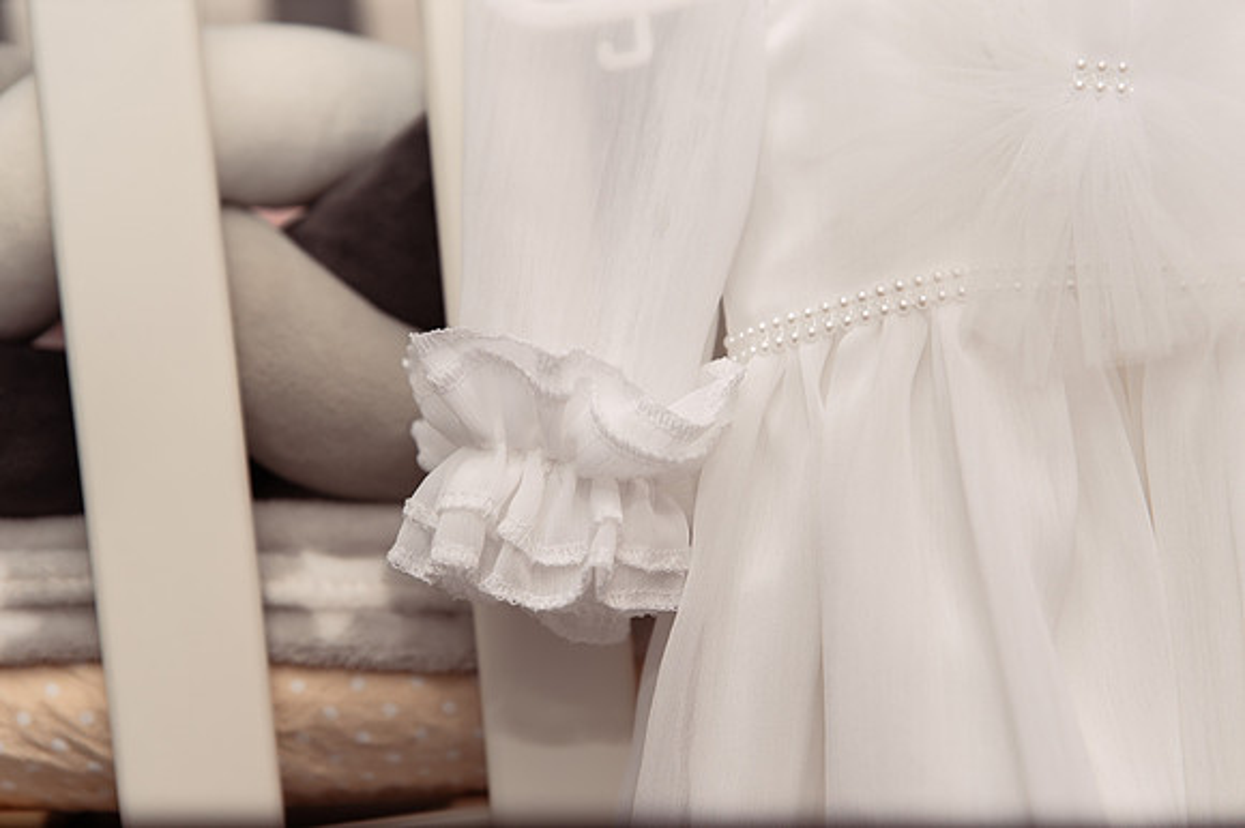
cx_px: 622
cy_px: 414
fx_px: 2419
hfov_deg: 28.9
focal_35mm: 70
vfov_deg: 19.4
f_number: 3.5
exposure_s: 1/250
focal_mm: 70
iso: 500
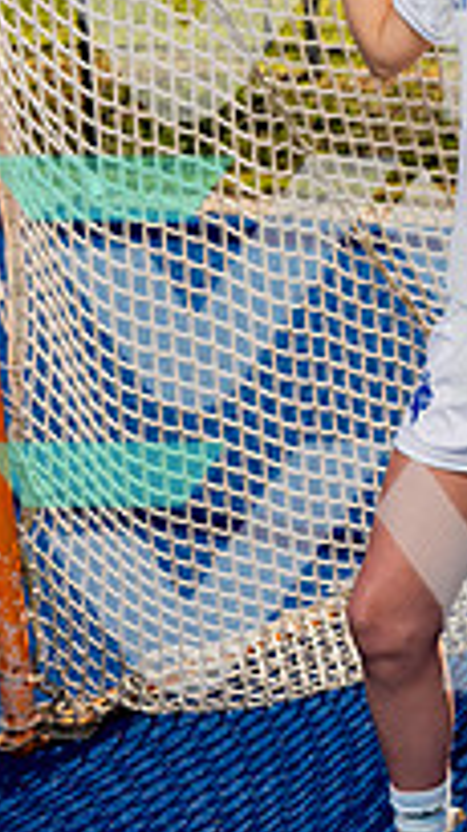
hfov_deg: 15.2
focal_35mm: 76
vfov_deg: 27.7
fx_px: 1677
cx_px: 589
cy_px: 284
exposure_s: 1/800
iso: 100
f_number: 4
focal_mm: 33
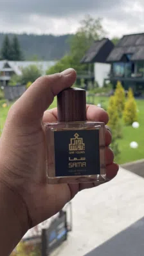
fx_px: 387
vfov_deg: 36.6
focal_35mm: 57
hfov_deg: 21.1
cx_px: 73
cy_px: 128
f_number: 2
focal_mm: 6
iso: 32
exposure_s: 1/271
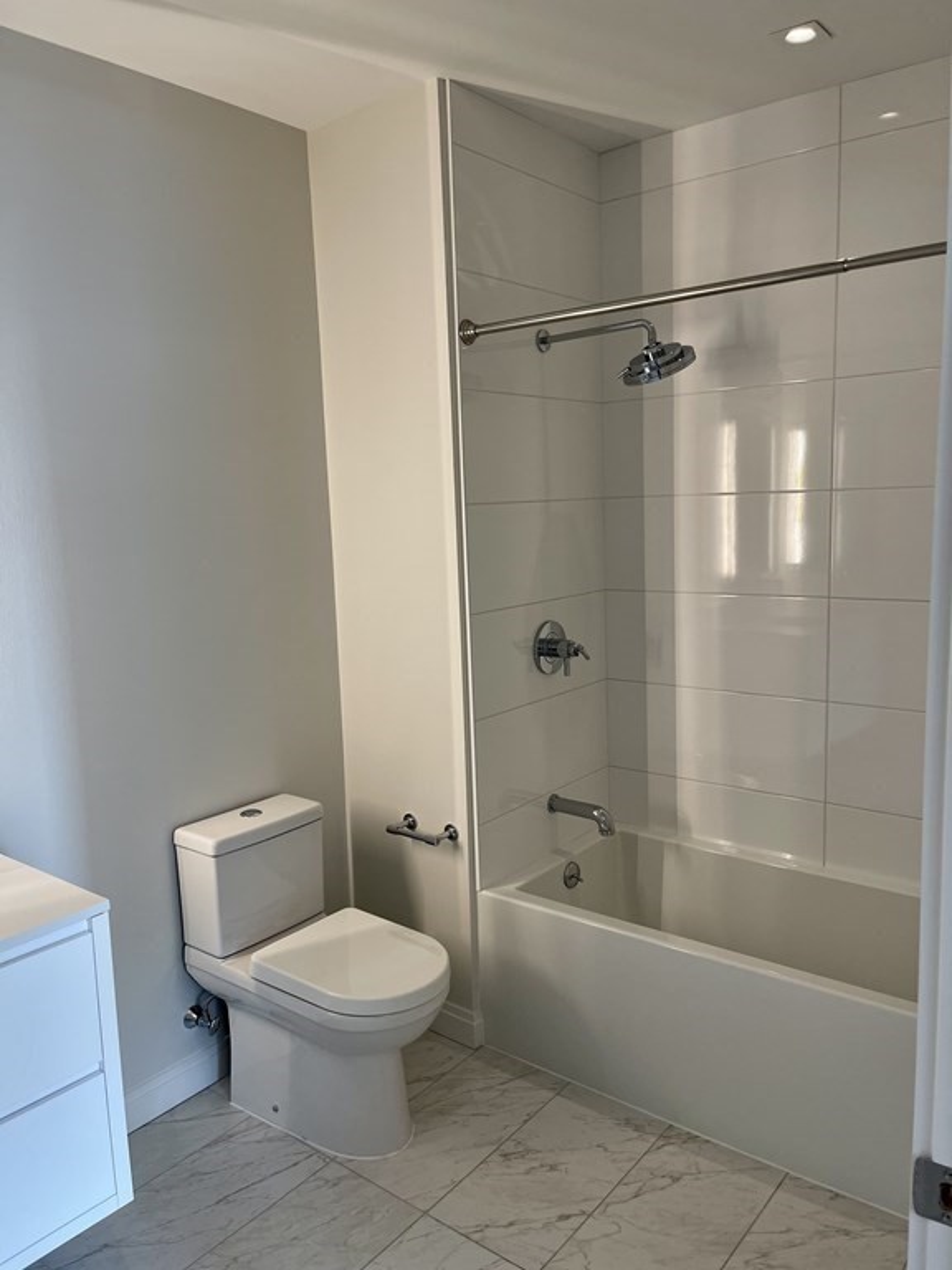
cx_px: 476
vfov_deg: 67.3
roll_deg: +2.7
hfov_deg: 53.1
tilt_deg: -6.9
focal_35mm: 26
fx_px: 953
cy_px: 635
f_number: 1.6
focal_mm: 5.1
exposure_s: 1/120
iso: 80
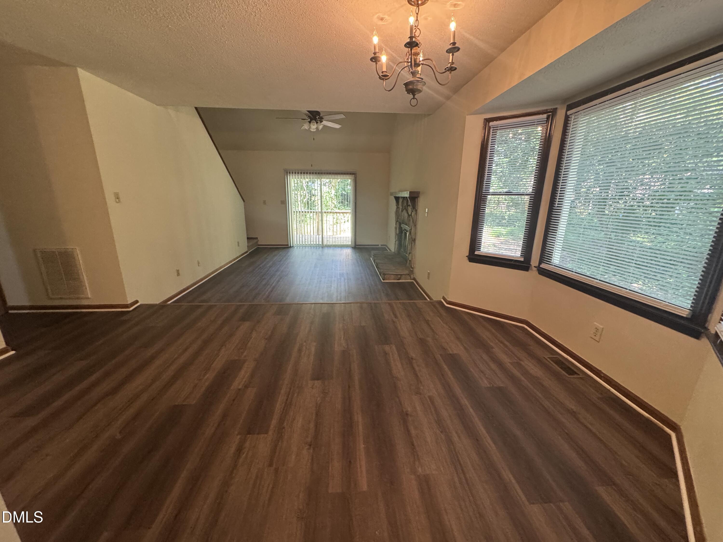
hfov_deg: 102.1
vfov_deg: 85.7
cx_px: 362
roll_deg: -1.0
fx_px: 292
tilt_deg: -15.7
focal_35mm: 14
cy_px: 271
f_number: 2.2
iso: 400
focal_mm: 2.22
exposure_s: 1/60
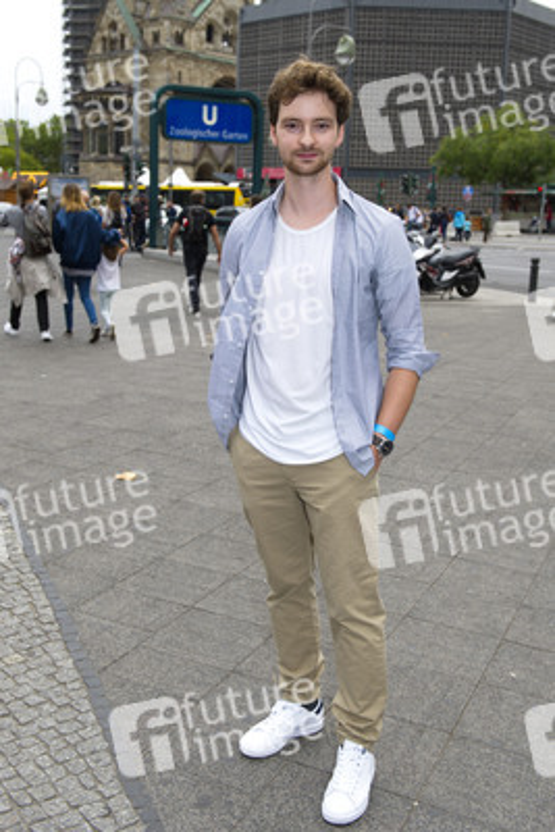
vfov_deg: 55.8
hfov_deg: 38.9
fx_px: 786
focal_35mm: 34
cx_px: 278
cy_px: 416
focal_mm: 34
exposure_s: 1/200
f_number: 5
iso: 250
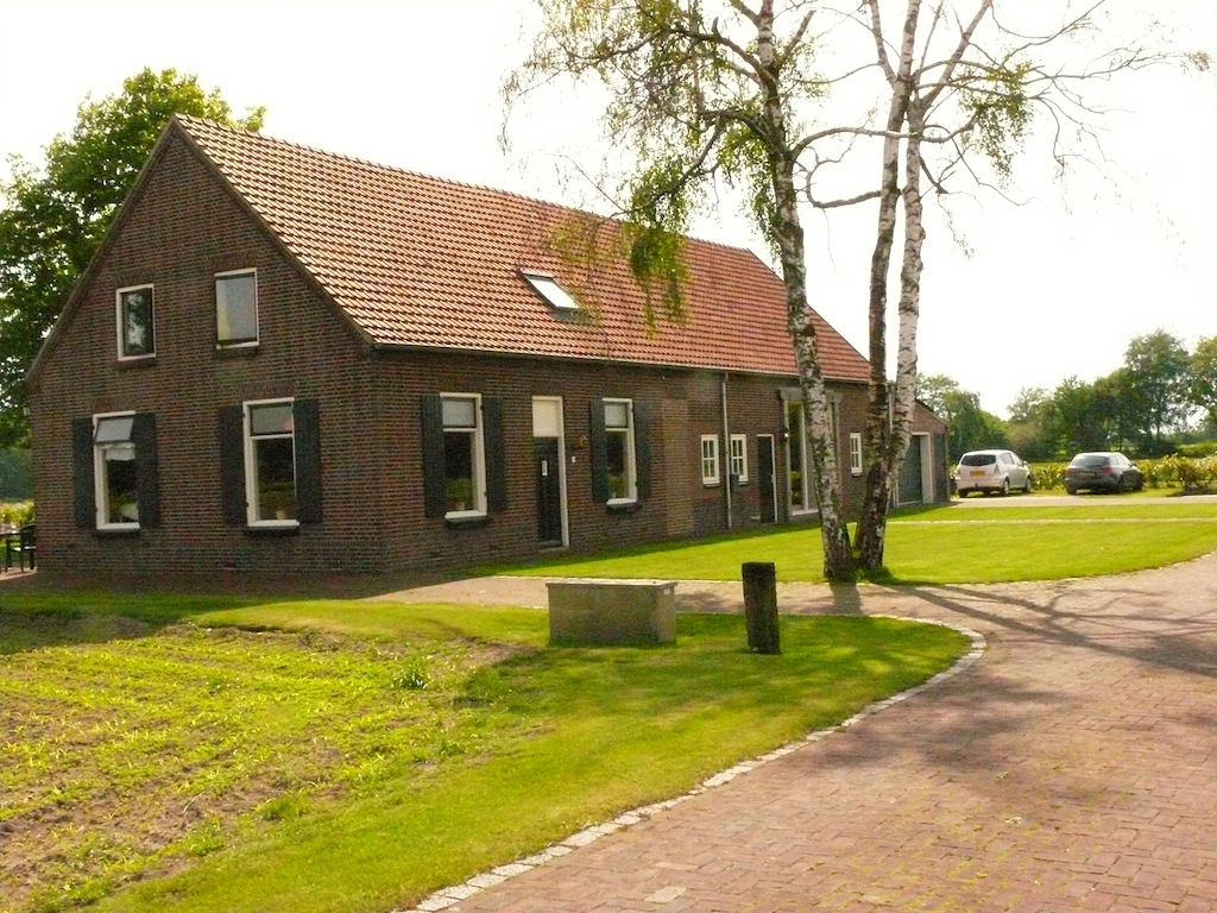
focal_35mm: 41
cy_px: 456
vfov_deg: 35.1
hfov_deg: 45.8
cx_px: 608
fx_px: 1441
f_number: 11
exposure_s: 1/1600
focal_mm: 8.7
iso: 1600
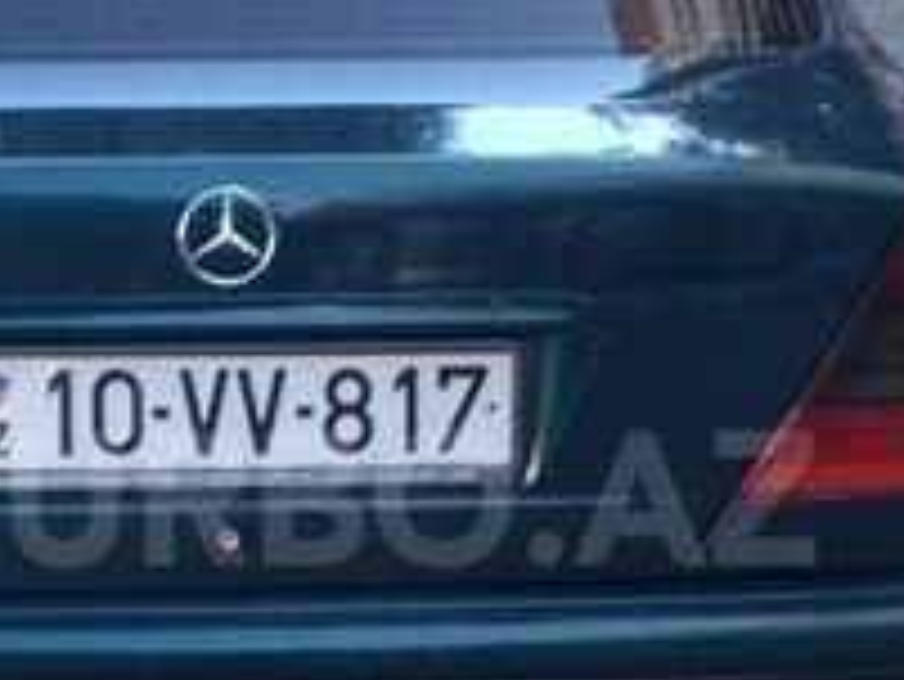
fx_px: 3005
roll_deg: -1.1
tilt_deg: -23.1
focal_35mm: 115
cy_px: 498
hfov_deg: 17.1
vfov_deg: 12.9
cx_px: 355
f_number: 2.4
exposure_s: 1/120
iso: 64
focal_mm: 4.28
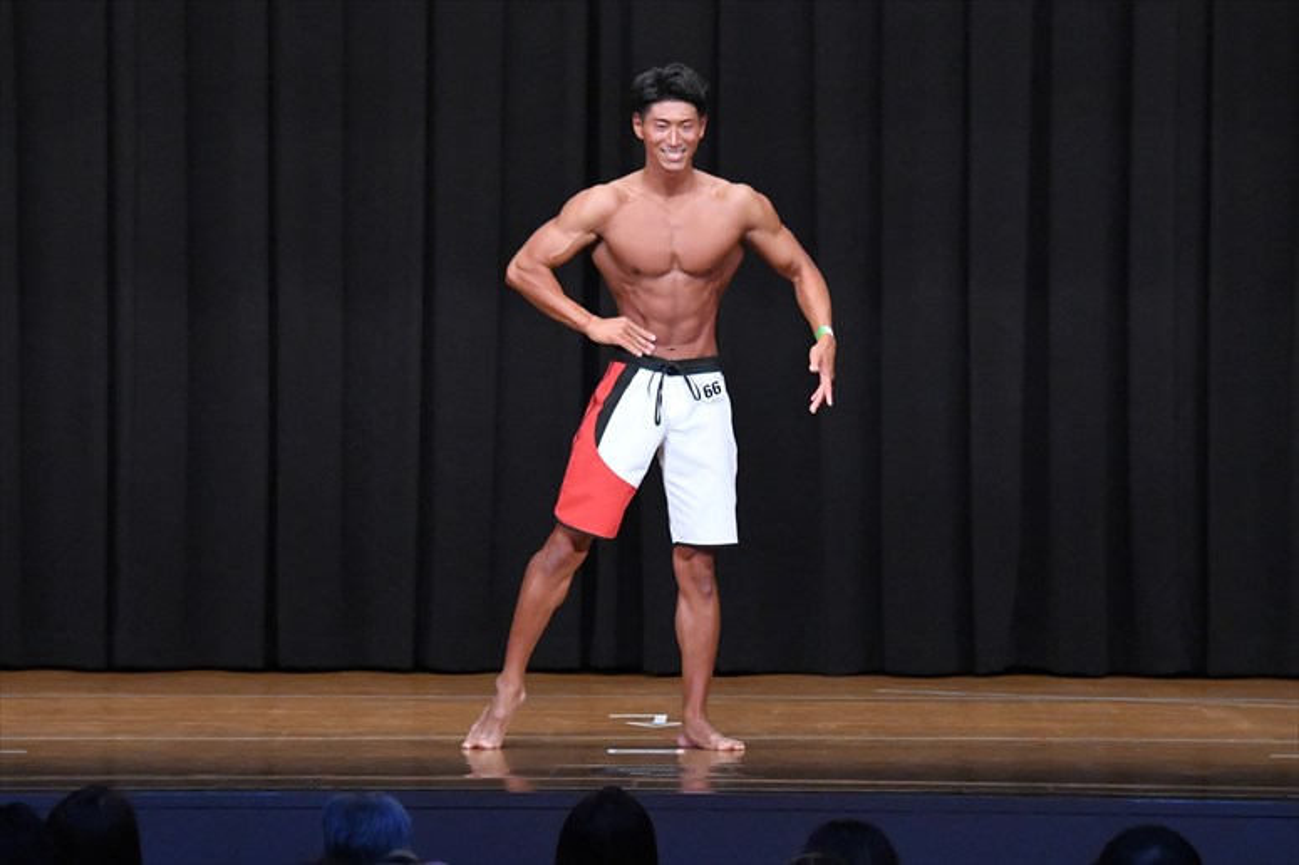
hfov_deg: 10.2
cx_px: 650
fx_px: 7285
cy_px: 432
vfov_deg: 6.8
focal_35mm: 202
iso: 8000
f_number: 5.6
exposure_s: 1/400
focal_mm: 135
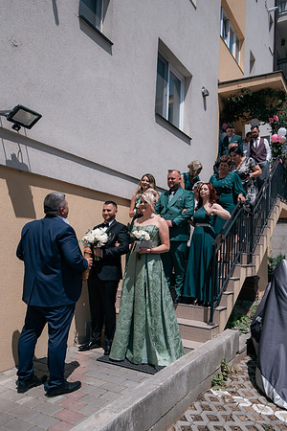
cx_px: 144
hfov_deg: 43.6
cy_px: 216
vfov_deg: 61.9
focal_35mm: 30
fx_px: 359
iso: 320
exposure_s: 1/800
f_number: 9
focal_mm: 30
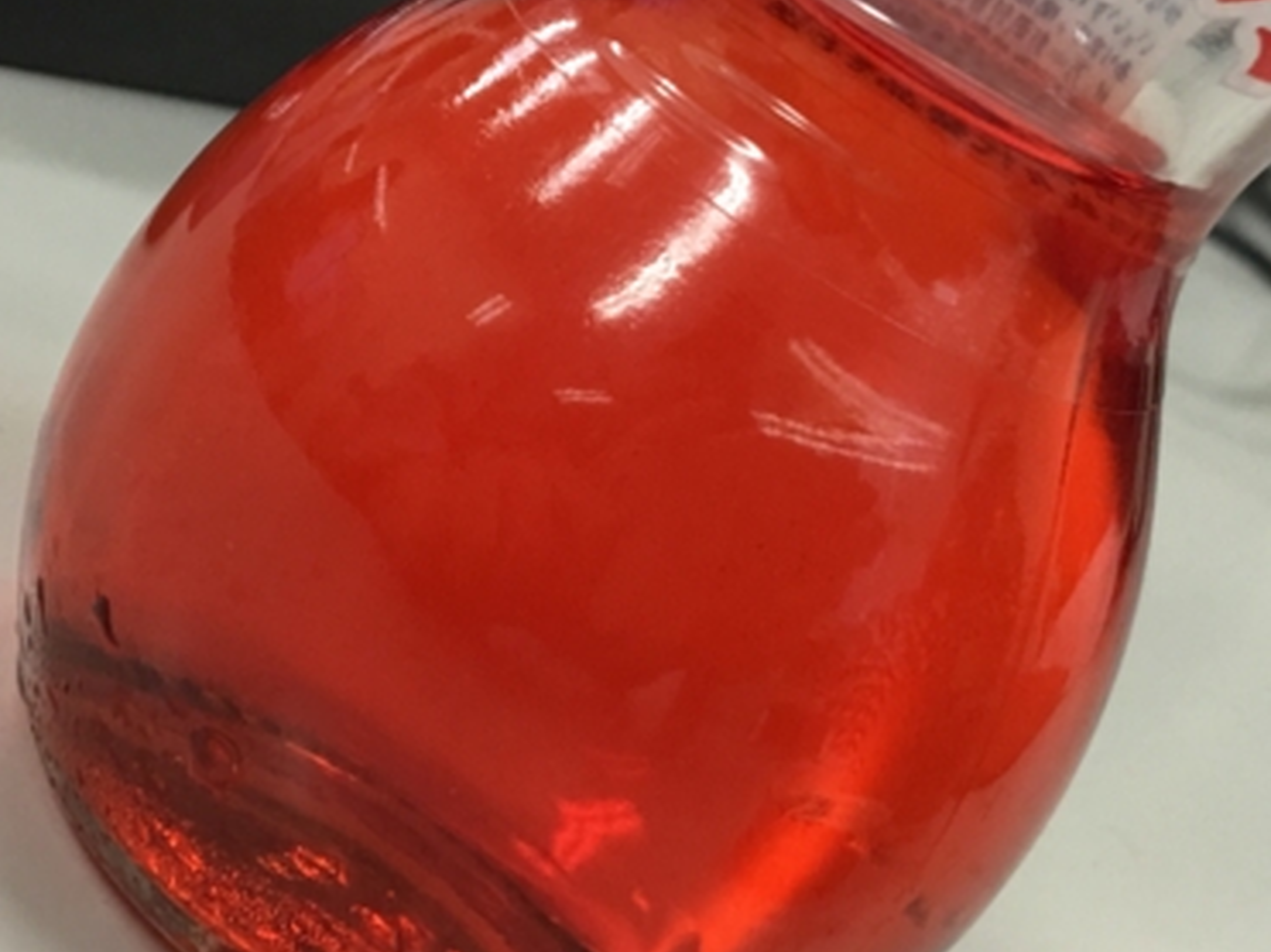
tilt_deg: -19.0
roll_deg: -32.5
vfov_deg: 18.4
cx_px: 579
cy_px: 315
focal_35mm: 80
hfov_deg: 24.4
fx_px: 2936
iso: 40
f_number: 2.2
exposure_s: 1/15
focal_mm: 4.15
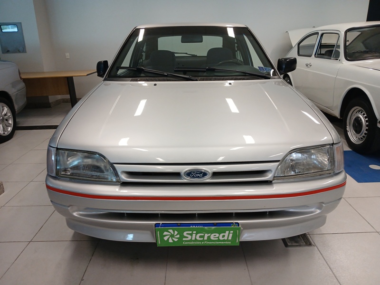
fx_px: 285
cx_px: 190
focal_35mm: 26
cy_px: 142
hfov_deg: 67.3
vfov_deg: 53.1
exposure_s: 1/60
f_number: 1.8
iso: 160
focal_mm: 3.98
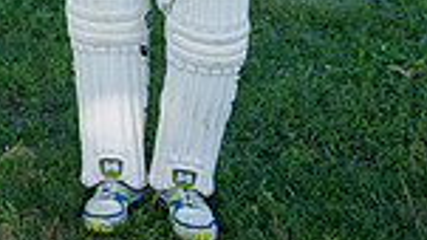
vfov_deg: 10.0
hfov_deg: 17.7
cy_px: -236
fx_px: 1280
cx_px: -127
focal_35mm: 113
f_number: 2.8
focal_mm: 28
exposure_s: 1/1600
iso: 200
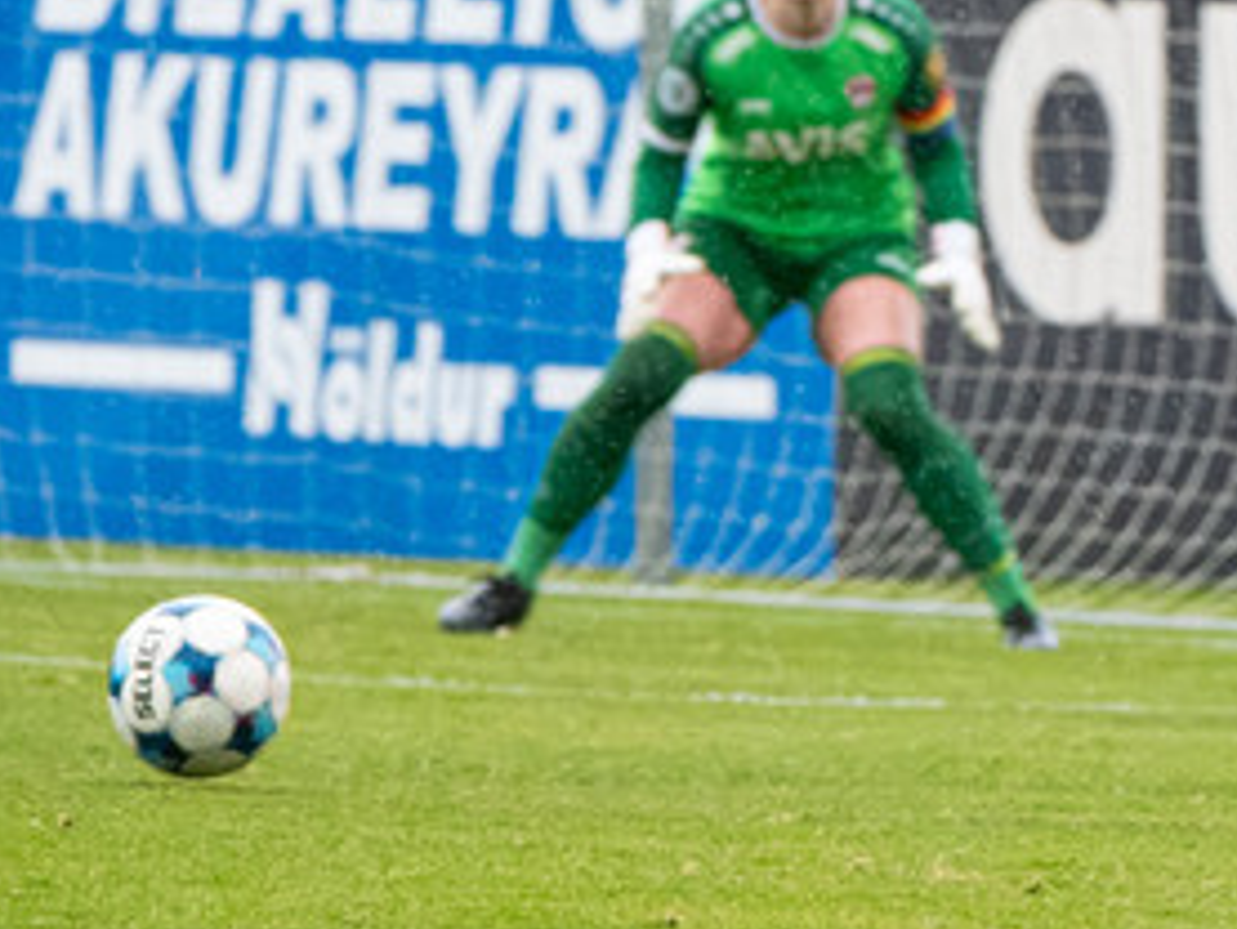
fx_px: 25812
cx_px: 2154
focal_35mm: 722
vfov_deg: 2.1
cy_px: 21
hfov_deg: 2.7
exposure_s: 1/1000
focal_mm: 210
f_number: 5.6
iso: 4500
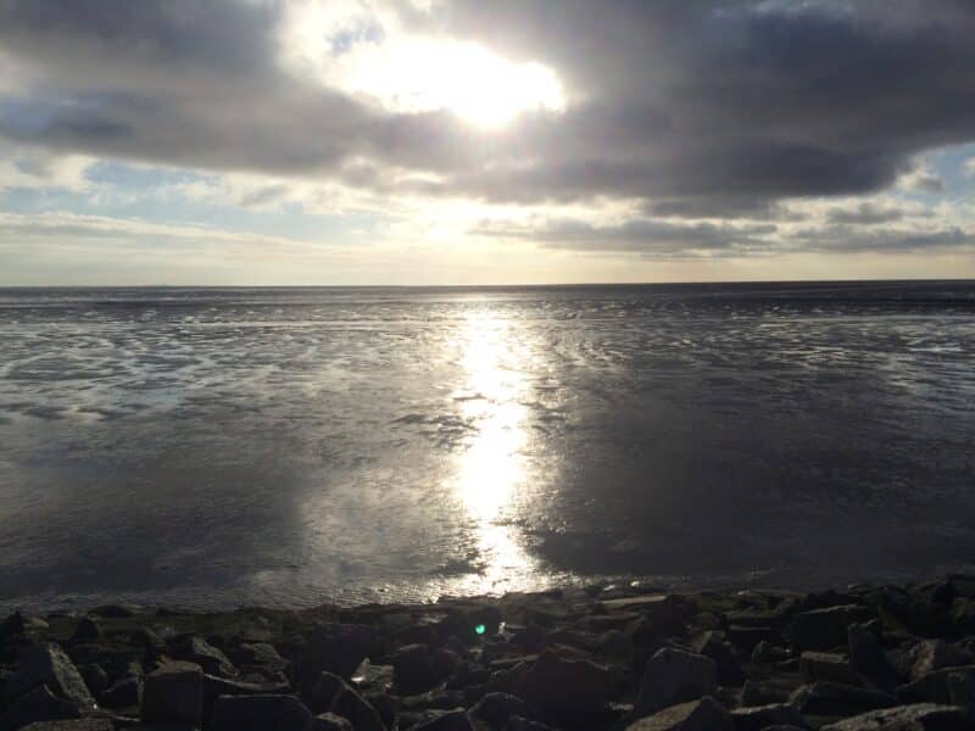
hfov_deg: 61.7
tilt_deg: -6.1
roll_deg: +1.8
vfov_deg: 48.2
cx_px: 488
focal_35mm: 29
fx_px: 817
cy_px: 366
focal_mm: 4.15
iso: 32
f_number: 2.2
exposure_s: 1/6849
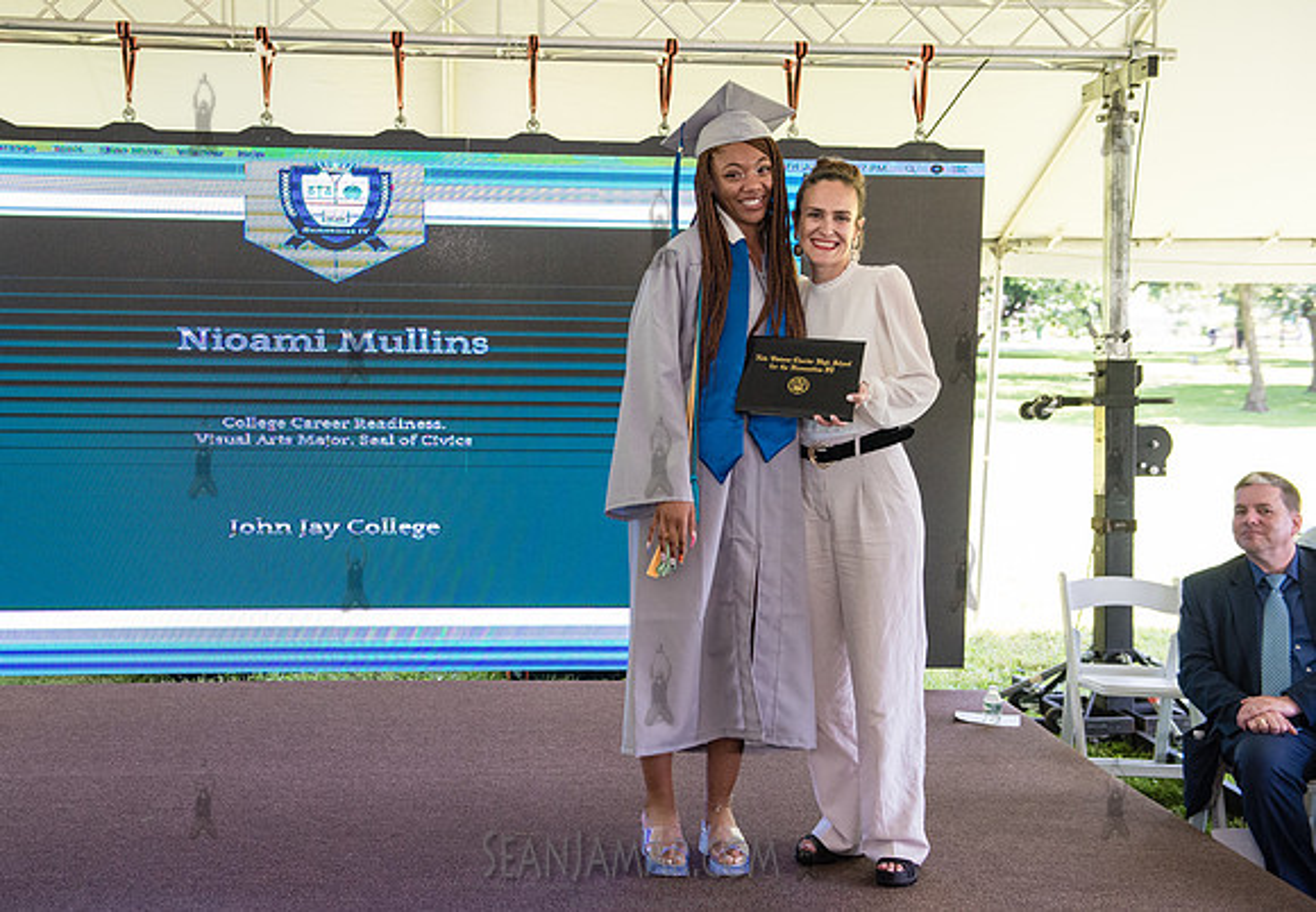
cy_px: 456
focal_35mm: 42
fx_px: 1571
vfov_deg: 32.4
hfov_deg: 45.4
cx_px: 579
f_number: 4
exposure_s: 1/800
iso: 2500
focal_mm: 38
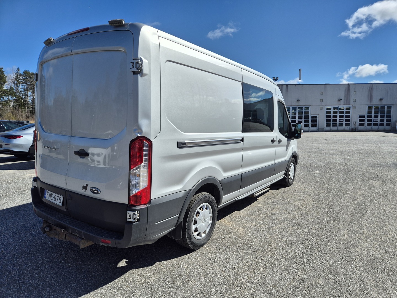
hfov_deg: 73.9
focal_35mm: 23
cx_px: 198
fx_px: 264
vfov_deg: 58.9
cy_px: 149
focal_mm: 5.4
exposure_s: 1/2656
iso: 25
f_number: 1.8
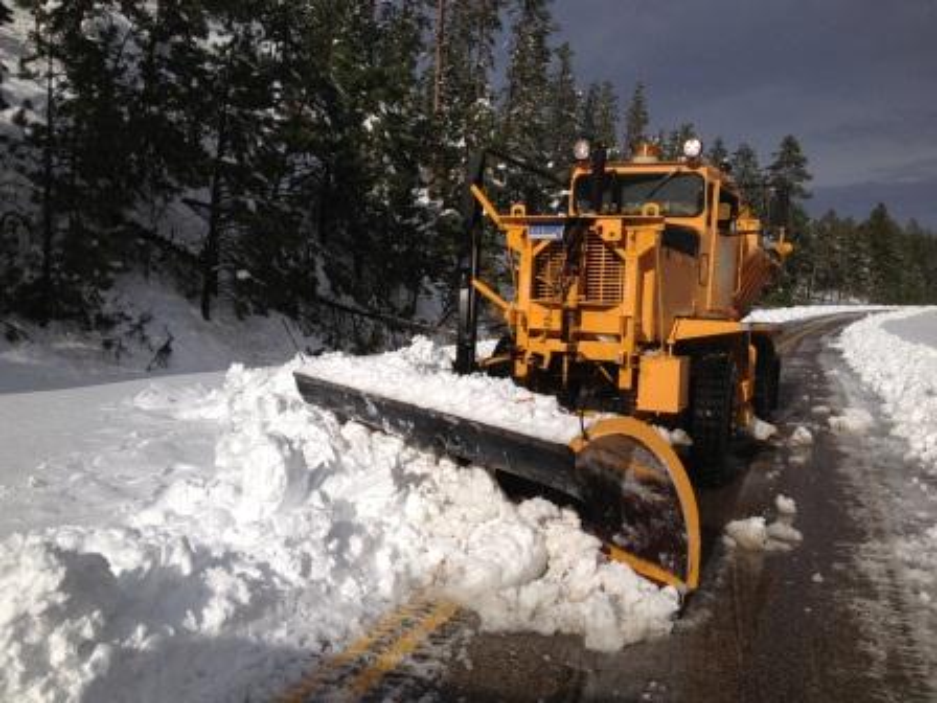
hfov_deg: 52.6
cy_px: 352
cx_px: 468
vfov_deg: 40.7
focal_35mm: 35
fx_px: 947
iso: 50
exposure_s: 1/6135
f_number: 2.4
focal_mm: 4.28
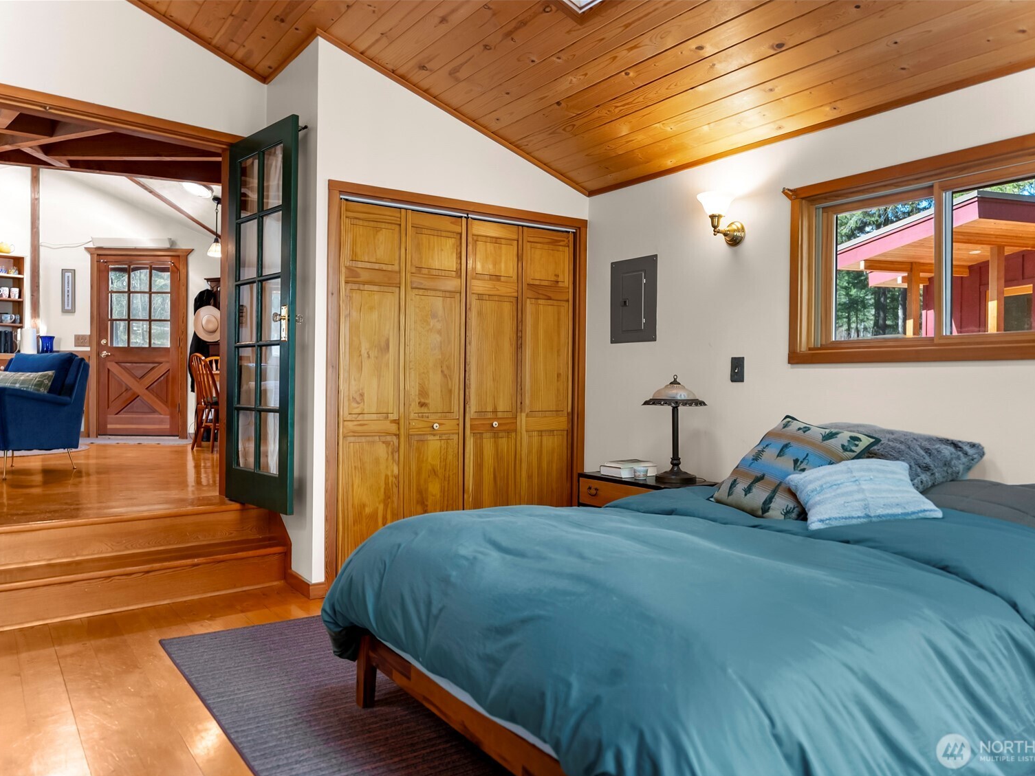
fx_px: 777
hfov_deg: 67.3
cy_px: 388
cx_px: 521
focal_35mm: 26
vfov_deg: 53.1
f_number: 2.8
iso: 400
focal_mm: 24
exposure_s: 1/10
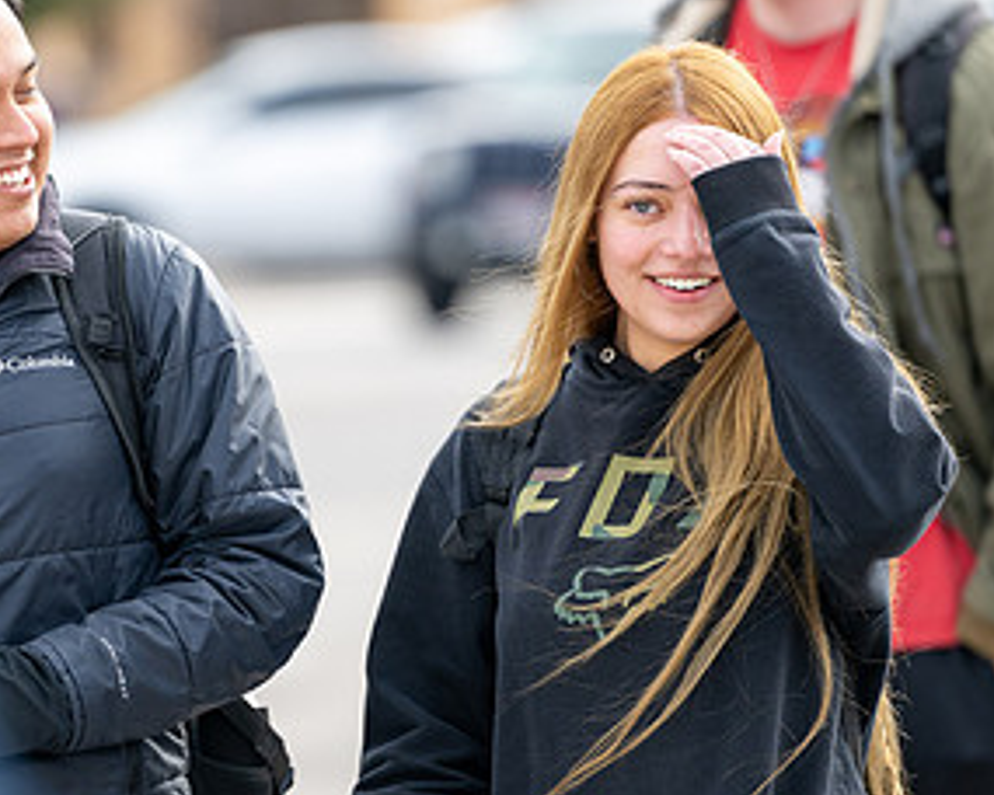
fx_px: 12268
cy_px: 363
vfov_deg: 3.7
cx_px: 403
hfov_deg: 4.6
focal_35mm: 417
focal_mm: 200
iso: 320
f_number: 2.8
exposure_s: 1/2000
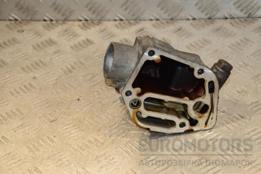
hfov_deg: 20.6
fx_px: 718
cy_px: 87
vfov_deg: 13.8
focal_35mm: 99
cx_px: 130
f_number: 6.3
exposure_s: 1/200
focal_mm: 66
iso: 800
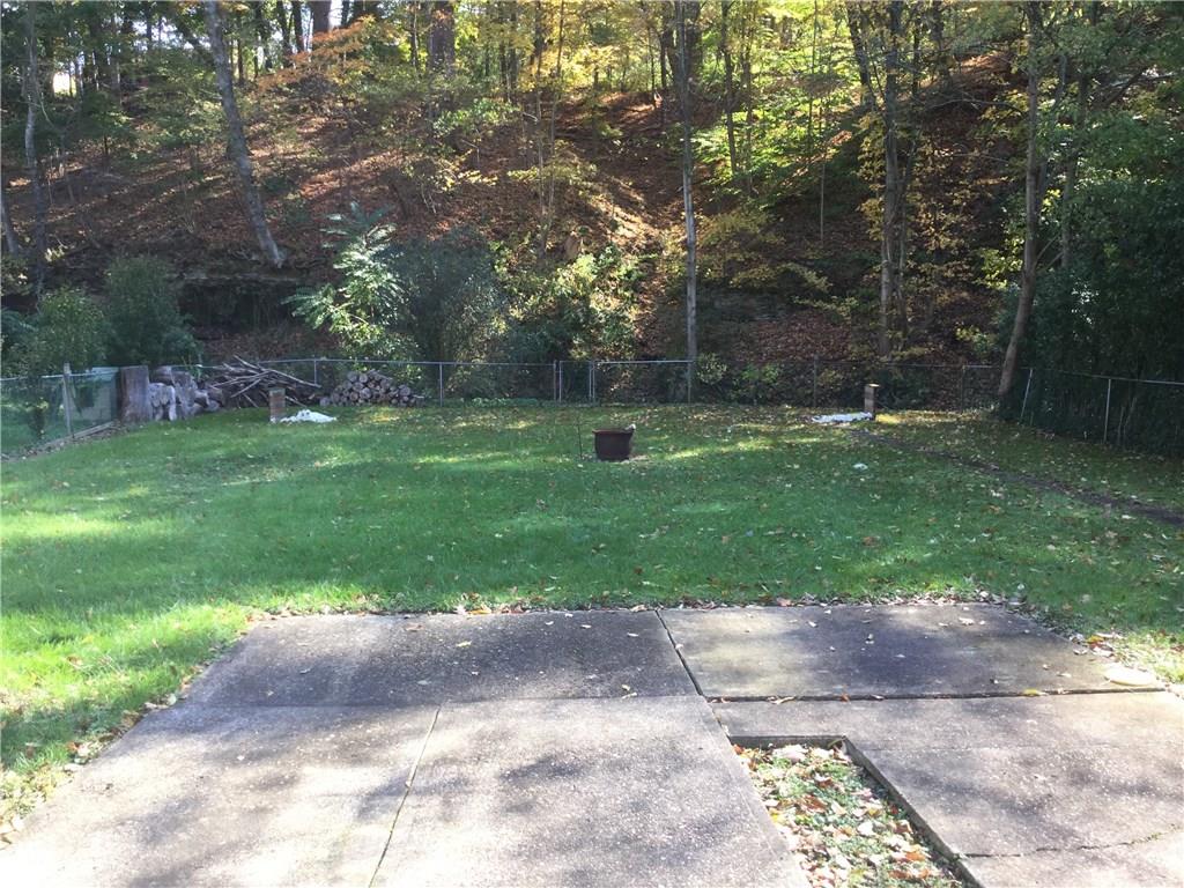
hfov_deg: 58.4
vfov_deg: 45.4
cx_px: 592
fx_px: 1060
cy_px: 444
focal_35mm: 31
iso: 32
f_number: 2.4
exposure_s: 1/120
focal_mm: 3.3
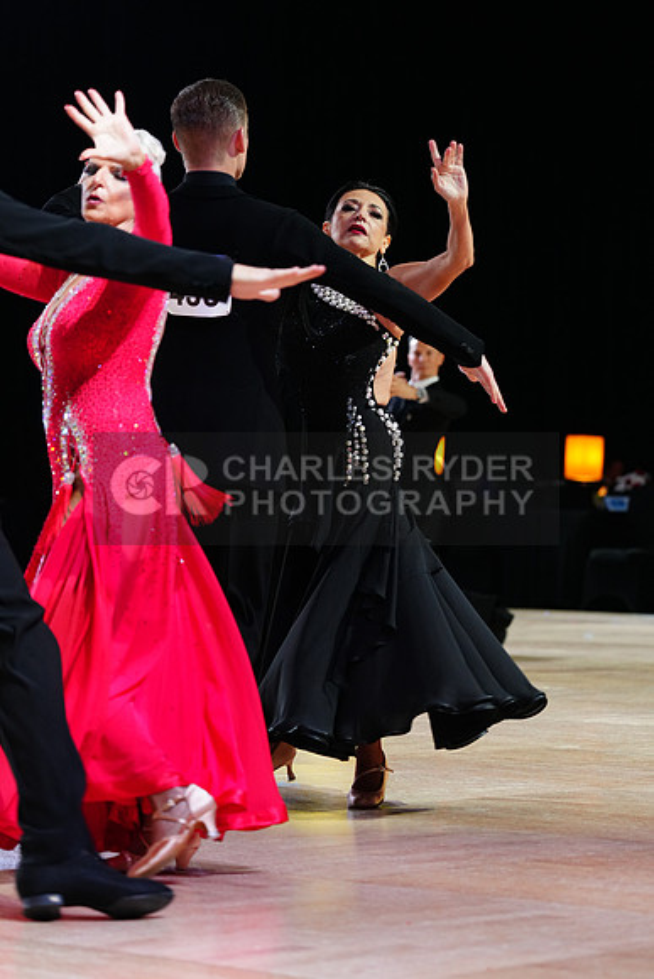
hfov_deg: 10.6
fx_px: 3540
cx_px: 327
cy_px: 490
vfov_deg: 15.8
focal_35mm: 130
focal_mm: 130
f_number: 4
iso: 2500
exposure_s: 1/250
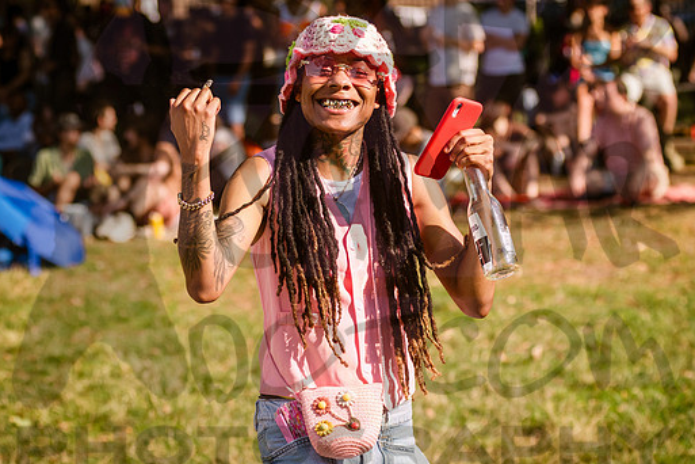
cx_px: 349
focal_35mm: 122
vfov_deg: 11.2
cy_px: 183
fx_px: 2355
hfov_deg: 16.8
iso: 400
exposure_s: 1/2000
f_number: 4
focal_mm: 86
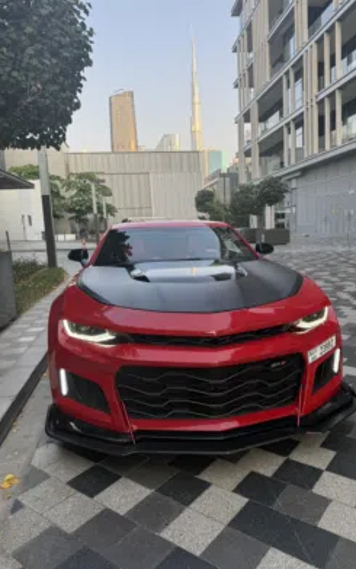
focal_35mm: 26
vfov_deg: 70.4
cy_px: 279
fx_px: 403
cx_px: 189
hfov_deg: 47.6
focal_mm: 6.76
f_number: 1.78
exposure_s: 1/632
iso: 80
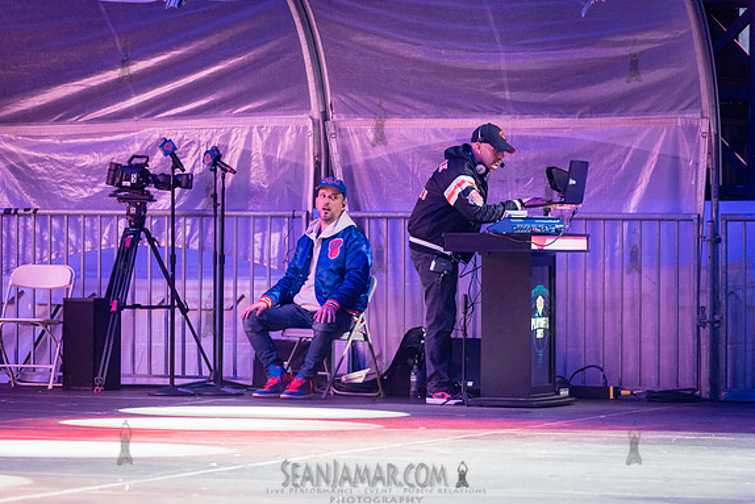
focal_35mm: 163
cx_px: 379
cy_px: 251
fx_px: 3419
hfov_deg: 12.6
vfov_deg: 8.4
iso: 6400
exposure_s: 1/250
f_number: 4
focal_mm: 155
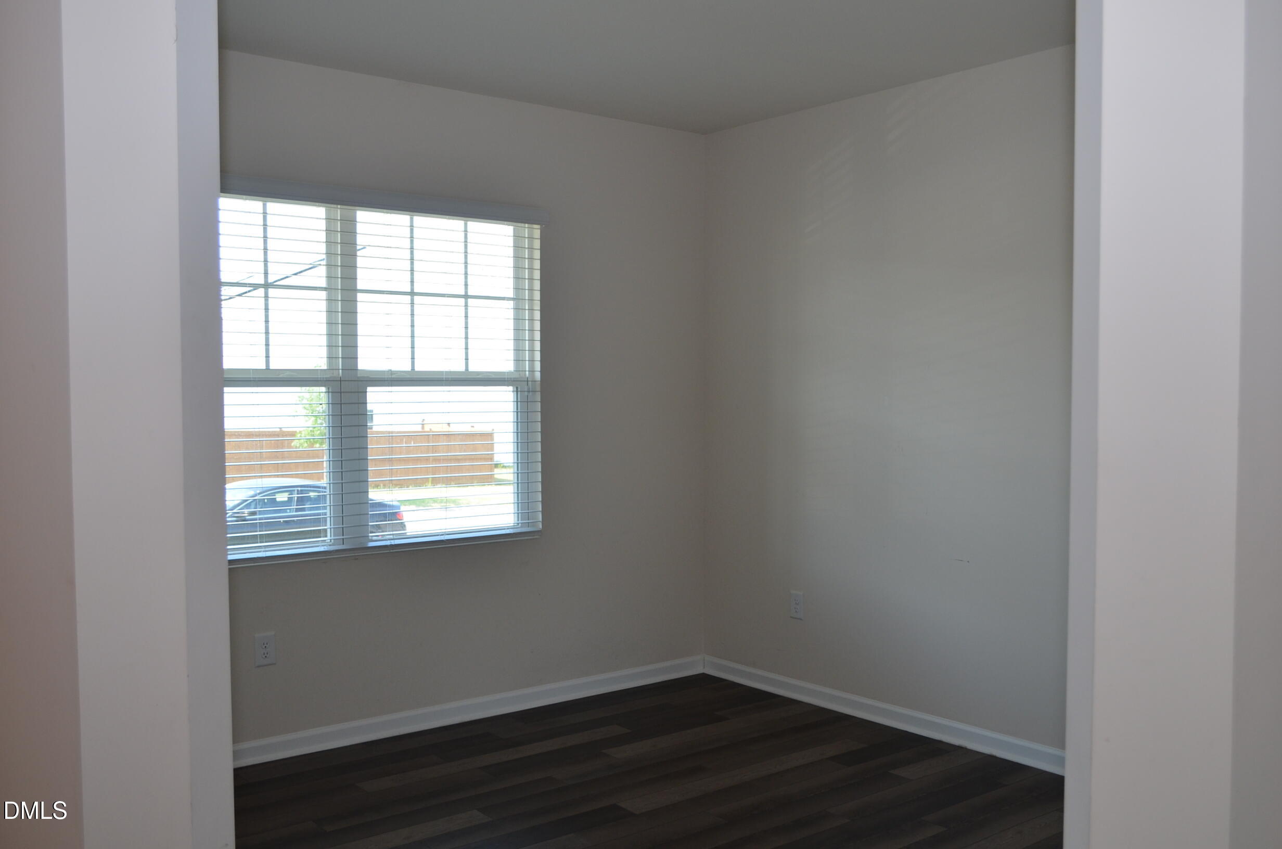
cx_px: 641
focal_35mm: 33
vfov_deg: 39.8
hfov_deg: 57.3
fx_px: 1173
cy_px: 424
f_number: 5.6
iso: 400
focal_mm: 22
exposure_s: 1/125
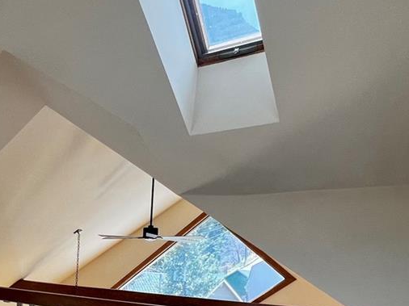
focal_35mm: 37
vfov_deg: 36.3
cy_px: 275
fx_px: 437
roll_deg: -2.8
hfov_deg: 45.1
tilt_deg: -3.5
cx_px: 34
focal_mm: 1.57
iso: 50
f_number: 1.8
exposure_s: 1/120
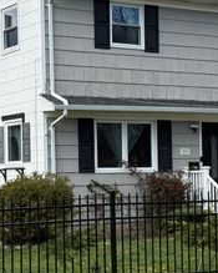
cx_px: 147
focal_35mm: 107
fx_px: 864
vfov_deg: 17.9
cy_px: 184
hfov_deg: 14.4
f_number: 1.78
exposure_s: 1/1575
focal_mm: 6.76
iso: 64
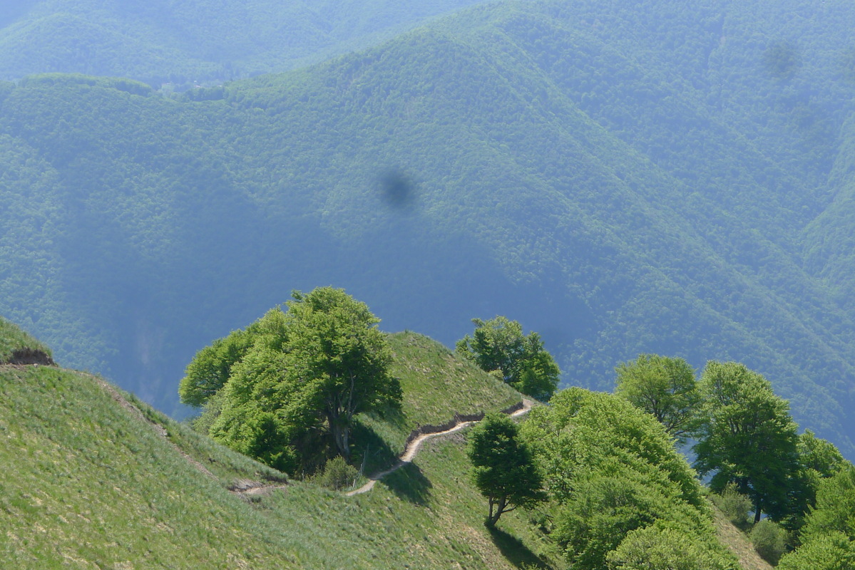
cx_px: 428
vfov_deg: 11.4
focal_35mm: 120
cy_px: 285
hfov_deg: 17.1
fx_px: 2851
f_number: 4
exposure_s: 1/400
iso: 80
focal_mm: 19.2
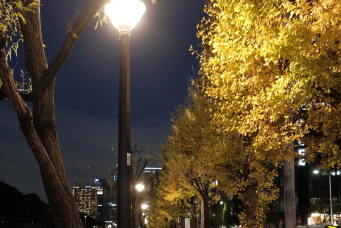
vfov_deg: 31.1
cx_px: 120
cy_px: 183
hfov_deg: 45.8
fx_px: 398
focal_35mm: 42
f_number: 2.8
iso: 800
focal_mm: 14
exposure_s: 1/8
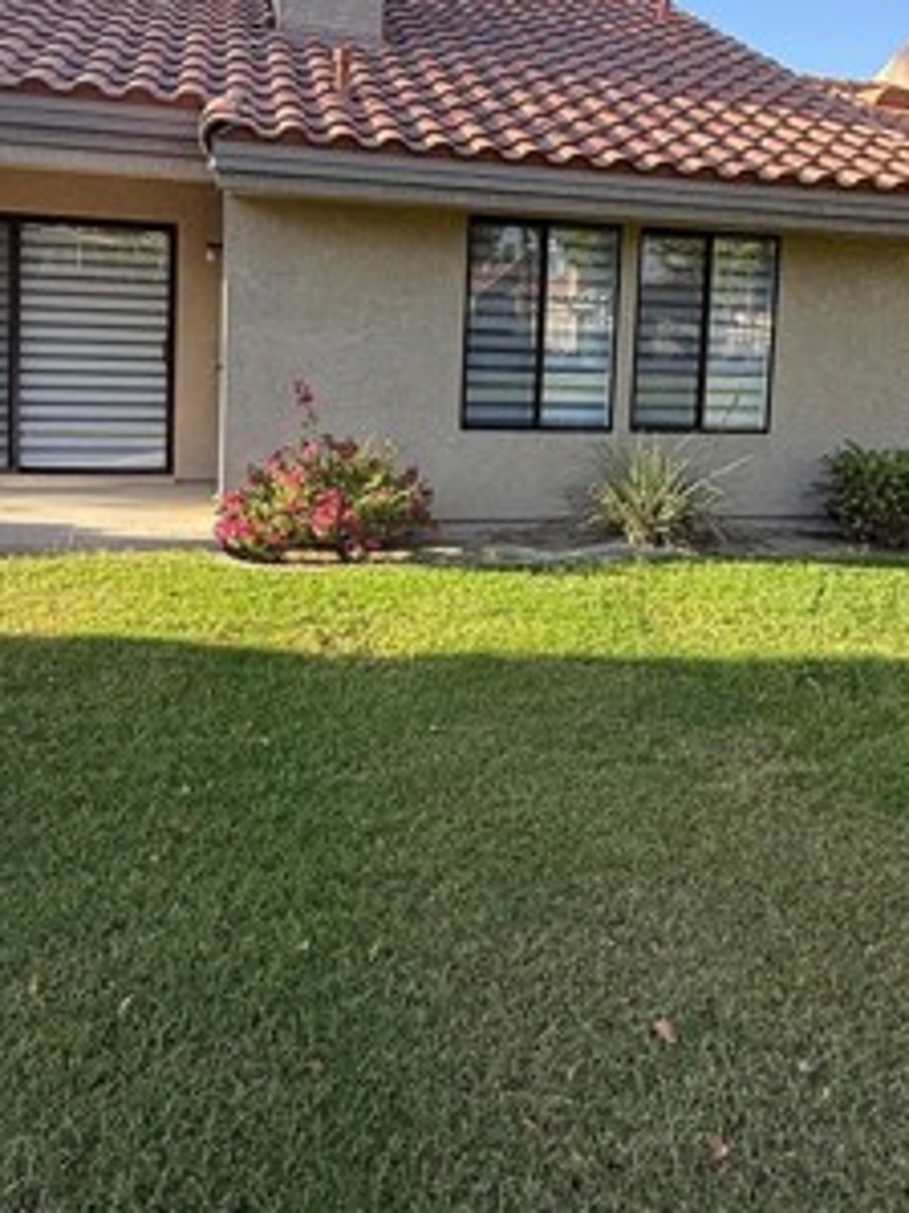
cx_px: 499
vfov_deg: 58.8
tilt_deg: -5.0
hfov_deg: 46.7
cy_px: 422
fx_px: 1051
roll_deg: -2.8
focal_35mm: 30
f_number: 2.2
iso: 64
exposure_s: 1/419
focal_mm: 2.22
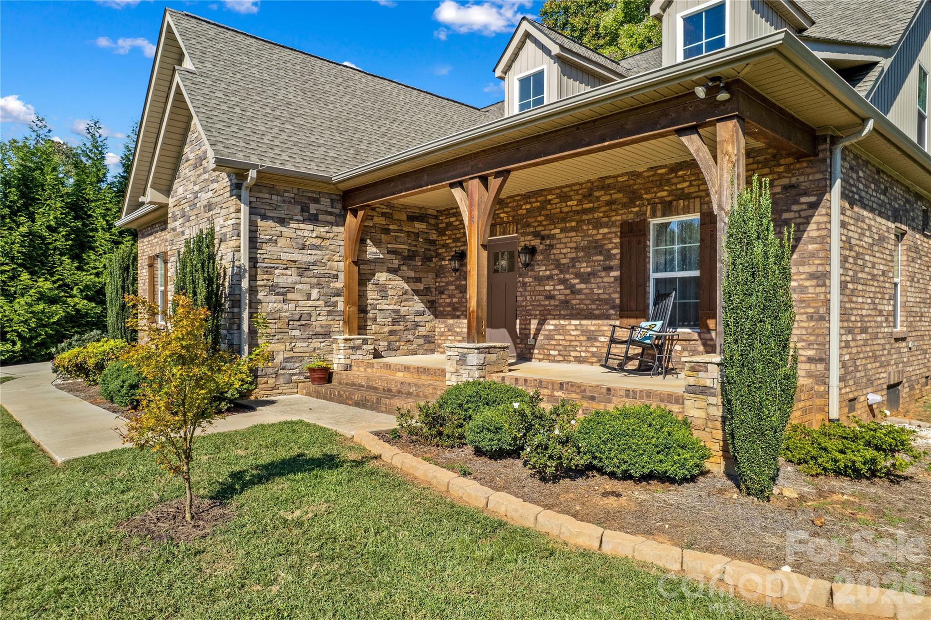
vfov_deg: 57.2
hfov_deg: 78.6
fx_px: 569
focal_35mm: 22
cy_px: 310
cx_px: 466
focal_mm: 8.38
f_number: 2.8
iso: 120
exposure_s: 1/1600
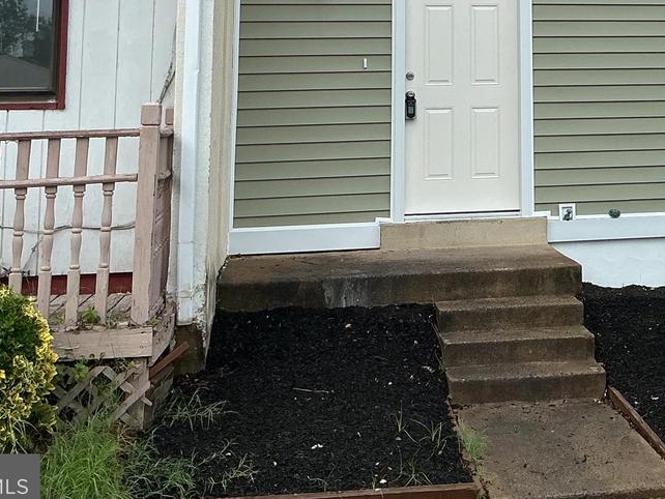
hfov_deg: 28.6
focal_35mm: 65
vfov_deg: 21.5
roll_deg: +2.2
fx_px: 1249
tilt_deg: +5.8
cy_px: -46
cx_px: 604
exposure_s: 1/1015
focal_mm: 3
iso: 25
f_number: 1.8
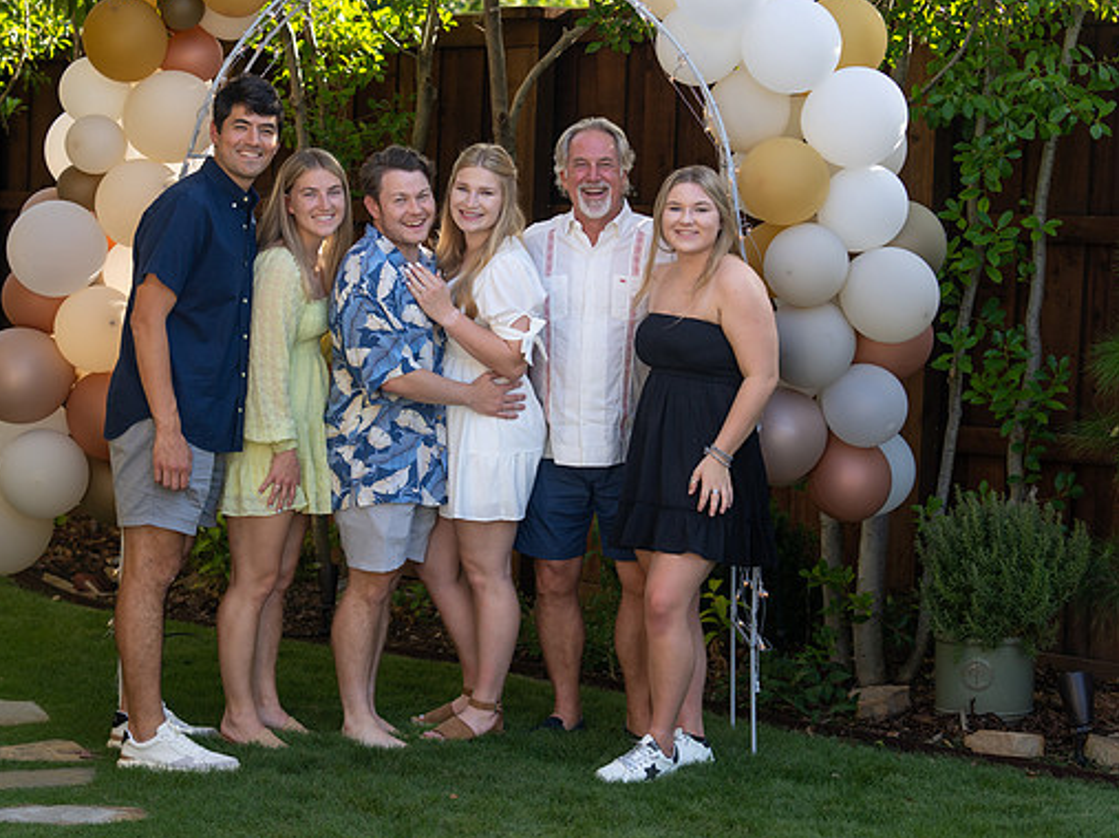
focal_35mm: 77
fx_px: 2489
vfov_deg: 19.1
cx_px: 481
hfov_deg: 25.3
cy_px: 416
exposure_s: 1/320
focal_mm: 70
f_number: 3.5
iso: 100
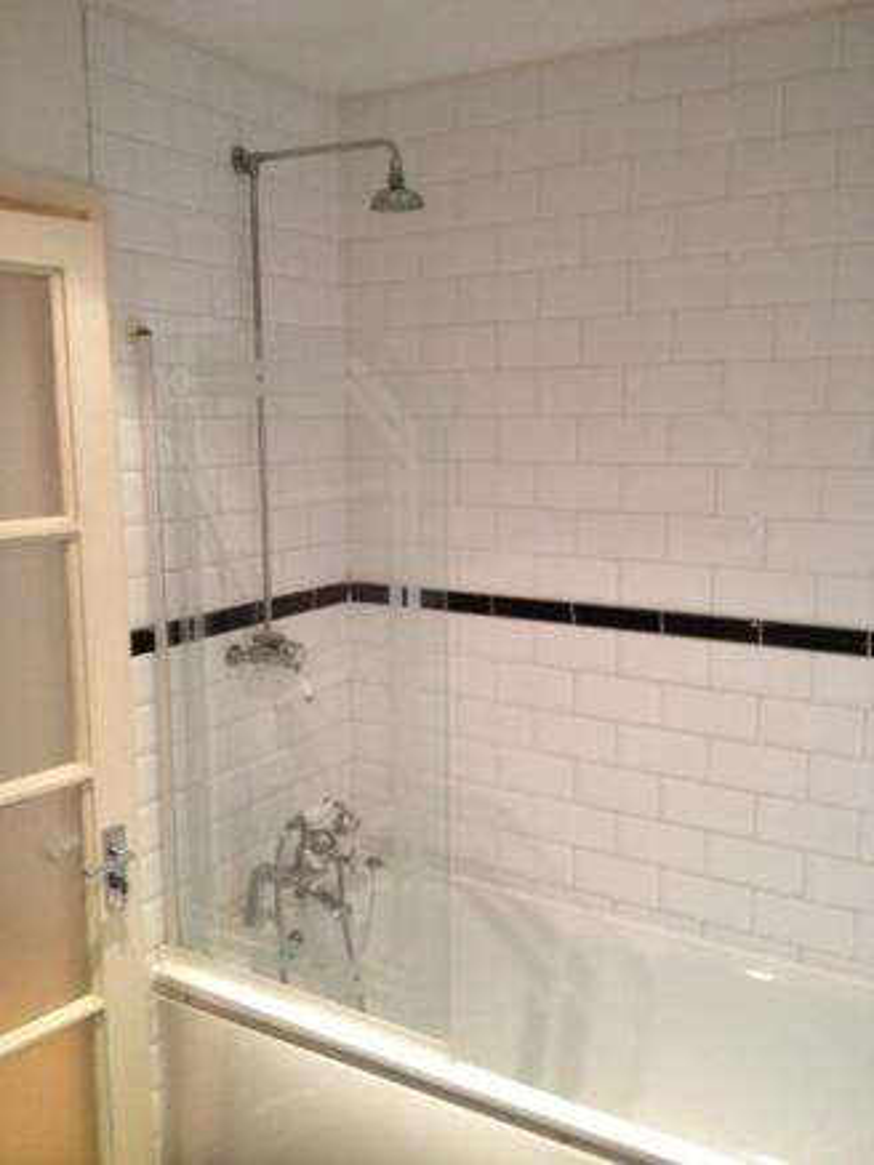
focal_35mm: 35
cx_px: 437
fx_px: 1178
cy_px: 582
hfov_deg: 40.7
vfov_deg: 52.6
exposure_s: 1/20
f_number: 2.4
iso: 200
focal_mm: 4.28
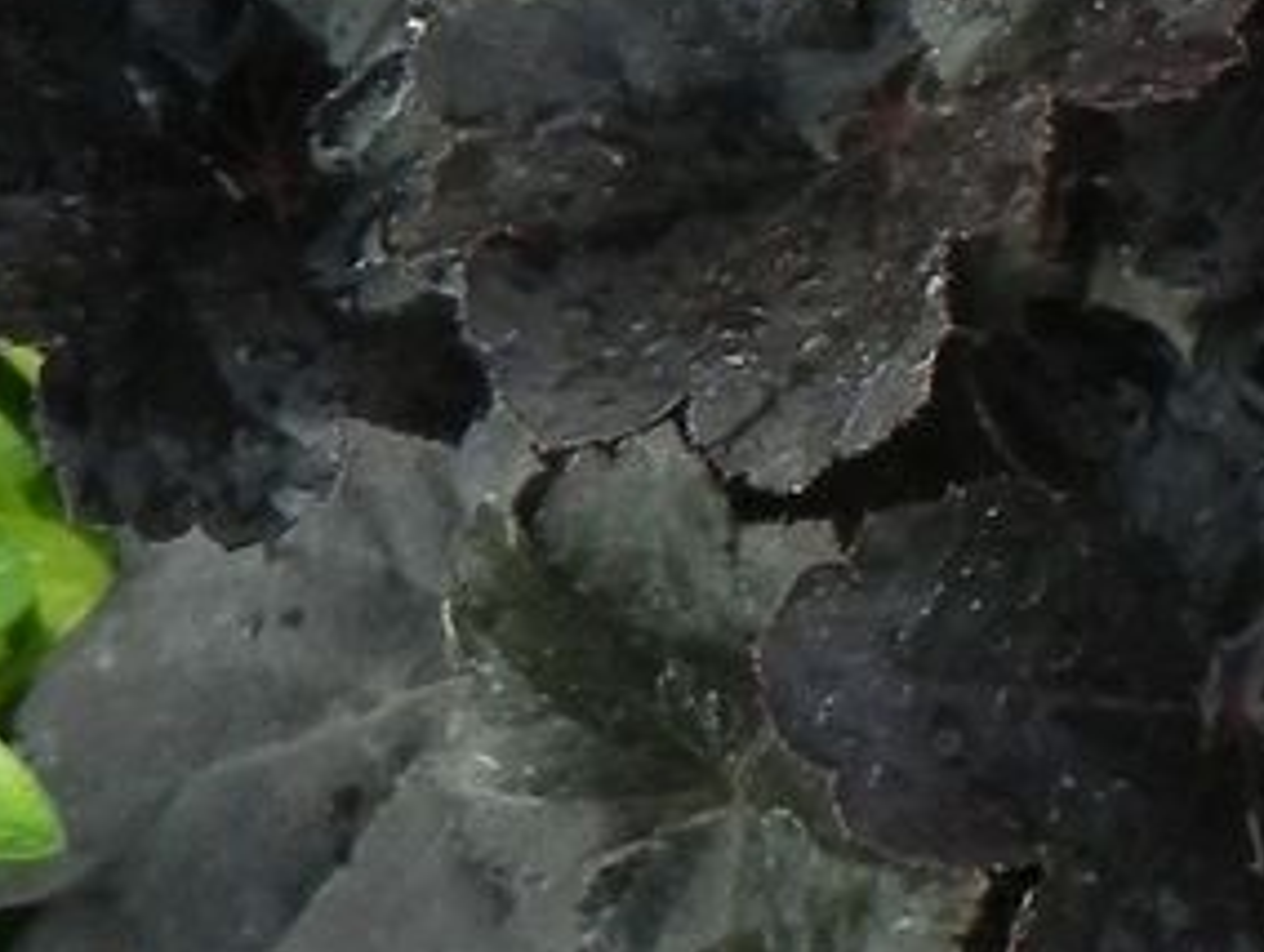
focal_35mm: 438
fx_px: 16021
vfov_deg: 3.4
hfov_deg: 4.5
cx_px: 1736
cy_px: -774
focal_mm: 20.8
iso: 160
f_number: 4.5
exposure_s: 1/250
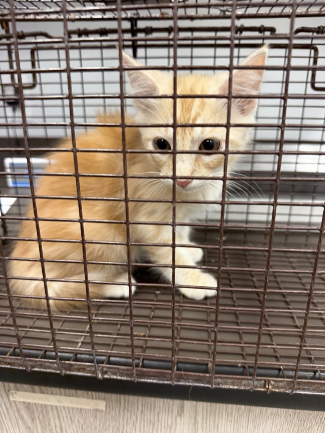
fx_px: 300
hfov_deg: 56.8
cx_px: 162
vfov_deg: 71.6
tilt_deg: -18.7
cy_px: 216
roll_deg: -1.6
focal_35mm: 24
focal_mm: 6.76
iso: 200
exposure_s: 1/60
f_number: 1.78
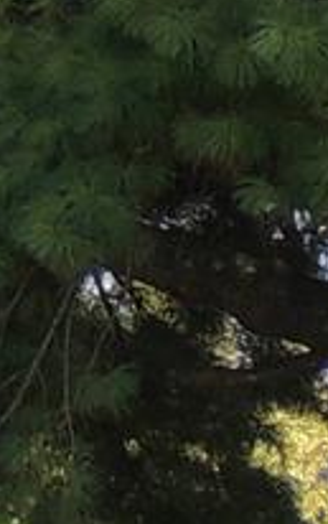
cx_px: 1213
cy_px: 1122
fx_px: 6013
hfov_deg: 3.0
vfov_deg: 4.9
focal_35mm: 421
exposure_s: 1/320
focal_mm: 7.1
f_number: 3.3
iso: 100
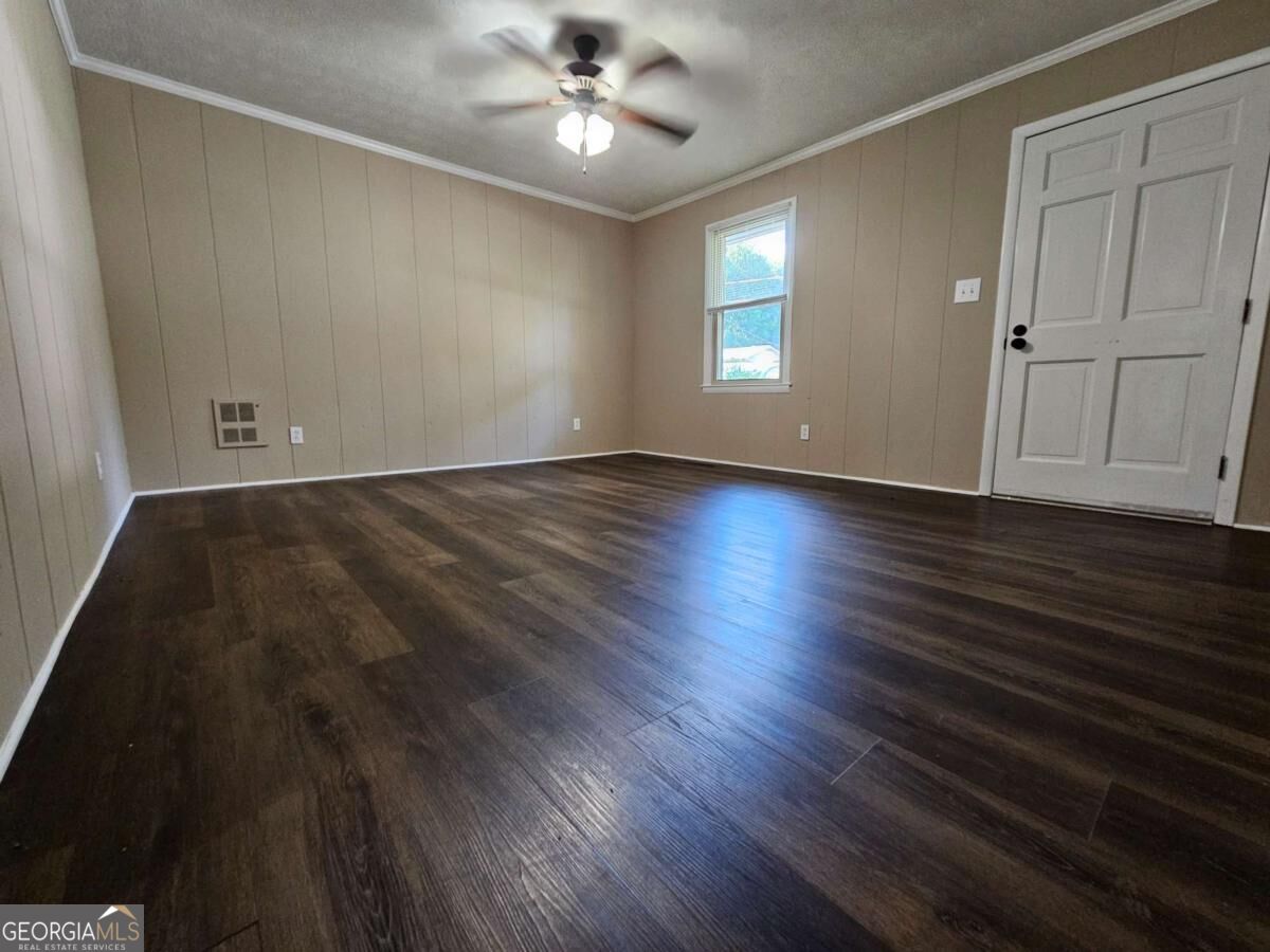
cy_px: 476
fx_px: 477
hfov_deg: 106.2
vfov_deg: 89.9
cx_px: 635
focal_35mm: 13
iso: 400
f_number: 2.2
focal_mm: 2.2
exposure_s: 1/30
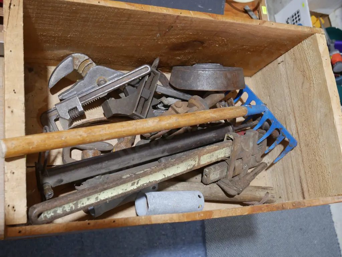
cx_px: 171
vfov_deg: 36.0
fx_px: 395
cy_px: 128
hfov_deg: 46.8
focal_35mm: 40
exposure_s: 1/60
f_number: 4.4
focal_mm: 20
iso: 640
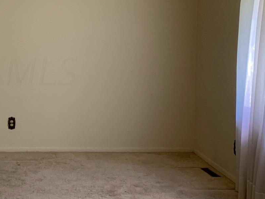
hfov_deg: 27.9
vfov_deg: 22.2
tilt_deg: -5.0
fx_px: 505
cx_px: 9
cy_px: 71
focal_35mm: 66
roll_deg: -0.1
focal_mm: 4.25
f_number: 1.8
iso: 250
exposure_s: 1/60
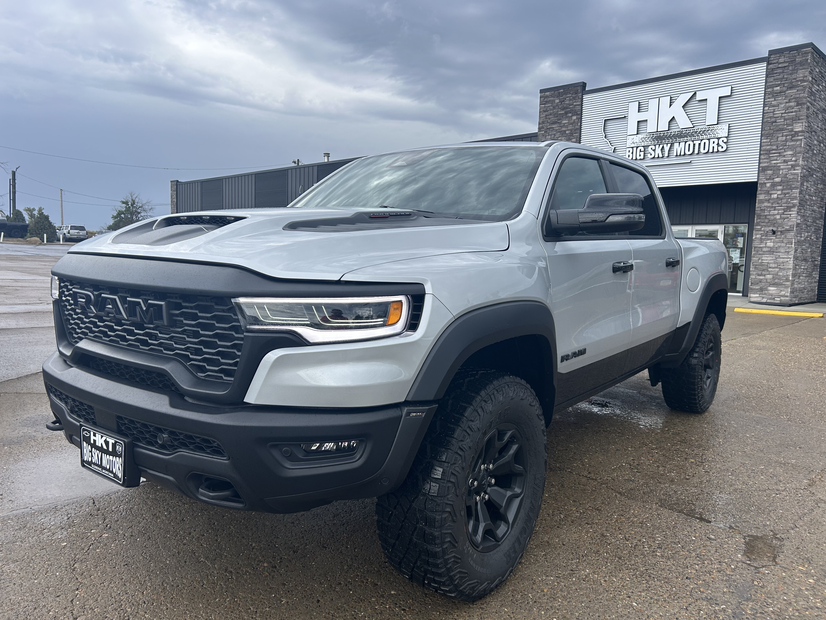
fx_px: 620
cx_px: 413
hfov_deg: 67.3
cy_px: 310
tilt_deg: -6.1
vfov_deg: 53.1
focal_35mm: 26
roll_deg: -2.0
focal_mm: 5.7
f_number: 1.5
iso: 50
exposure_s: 1/1019
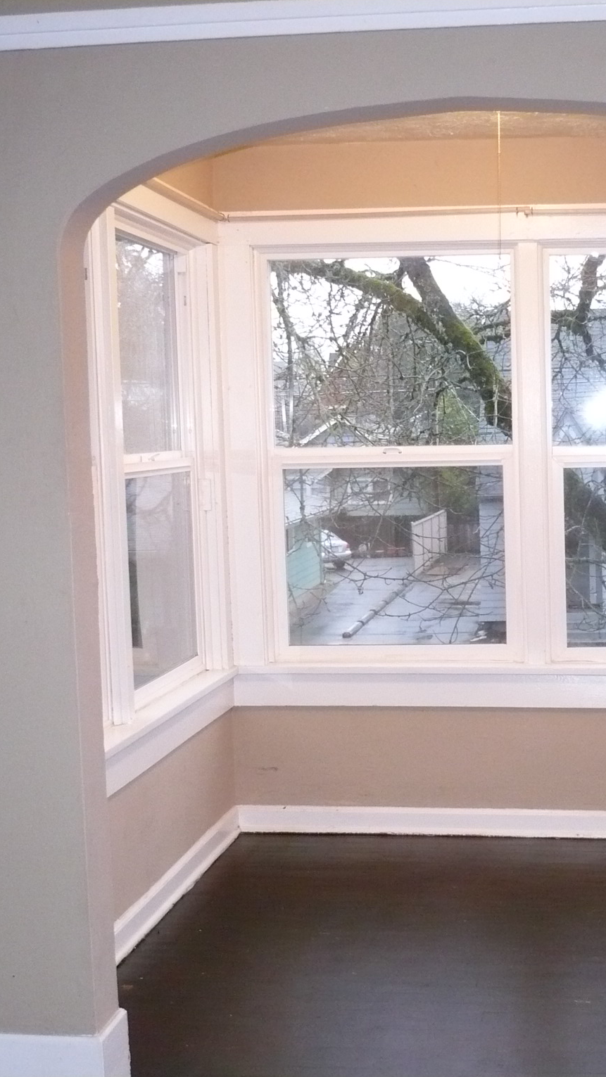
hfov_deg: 23.3
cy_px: 538
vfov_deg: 40.6
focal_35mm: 51
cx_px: 448
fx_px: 1457
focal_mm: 5.8
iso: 400
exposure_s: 1/30
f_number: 2.8
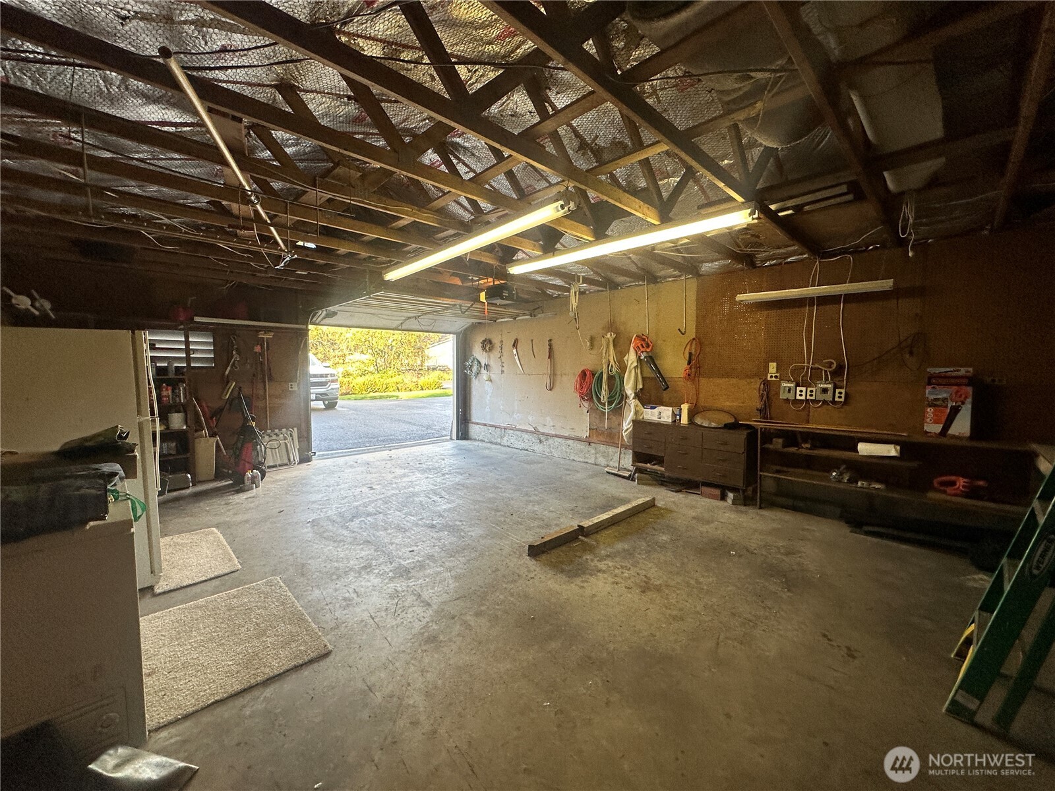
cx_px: 528
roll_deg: -0.1
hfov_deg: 102.1
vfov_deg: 85.7
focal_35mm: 14
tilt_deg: -1.3
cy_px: 396
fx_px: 427
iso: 125
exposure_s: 1/120
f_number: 2.2
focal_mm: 2.22
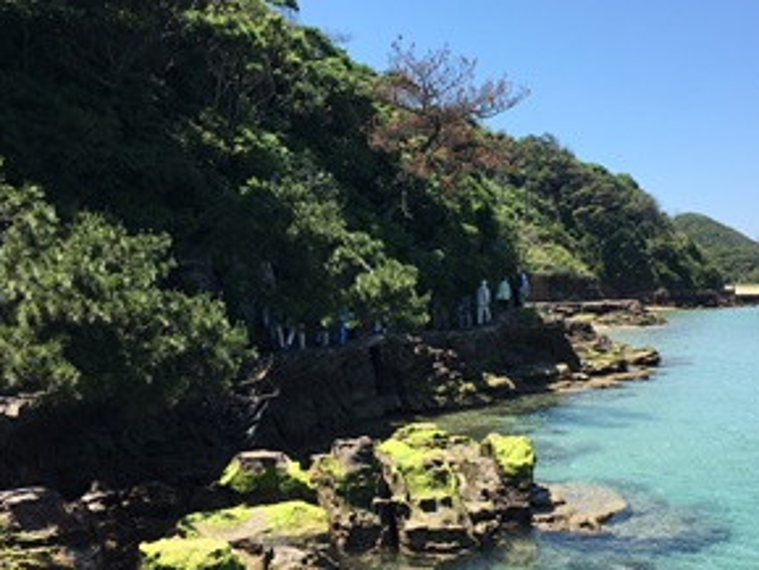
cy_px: 320
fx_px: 987
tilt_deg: -2.2
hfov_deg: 41.9
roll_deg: +0.1
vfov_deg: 32.2
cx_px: 457
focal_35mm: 45
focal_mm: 4.15
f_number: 2.2
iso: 25
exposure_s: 1/950
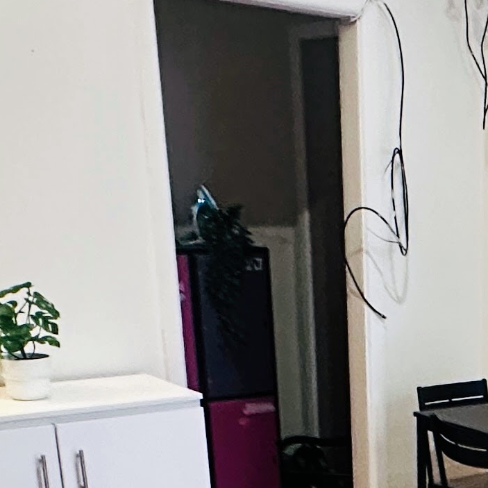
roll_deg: -3.5
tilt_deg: -21.4
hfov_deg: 22.2
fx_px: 1132
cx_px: 606
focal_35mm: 71
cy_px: 618
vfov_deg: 22.1
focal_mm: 2.22
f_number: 2.2
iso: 500
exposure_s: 1/50
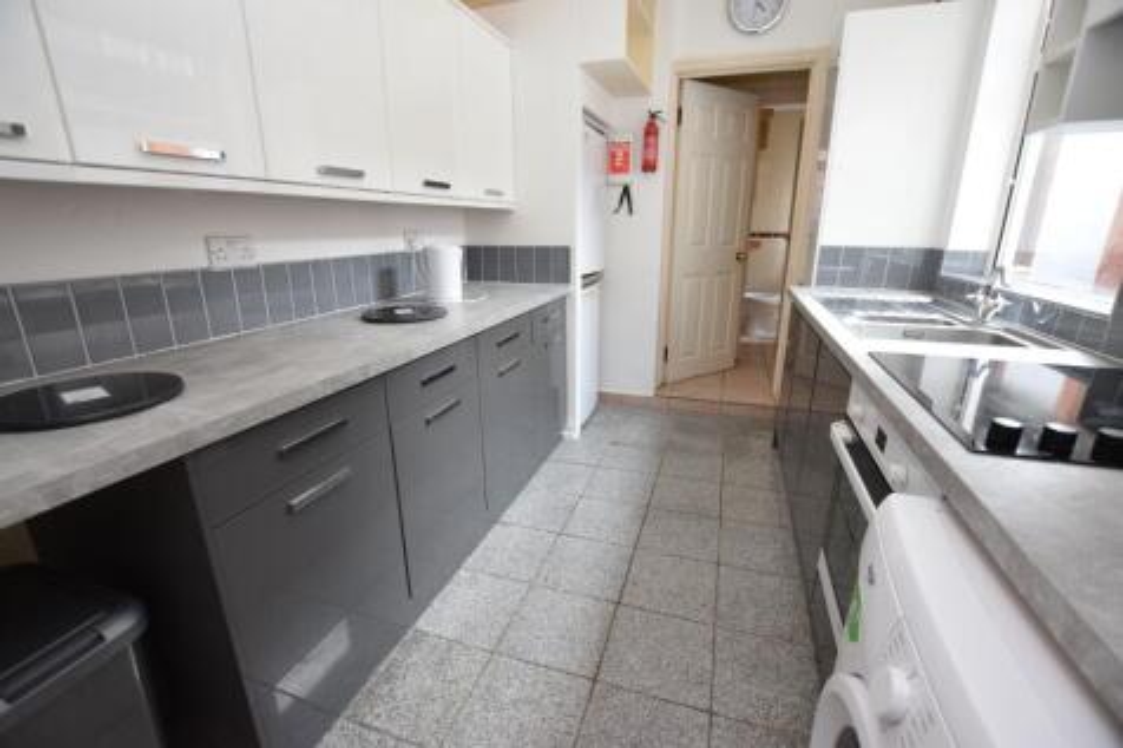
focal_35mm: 15
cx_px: 562
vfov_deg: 77.3
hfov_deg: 100.4
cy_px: 374
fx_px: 468
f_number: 4
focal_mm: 10
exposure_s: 1/60
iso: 500
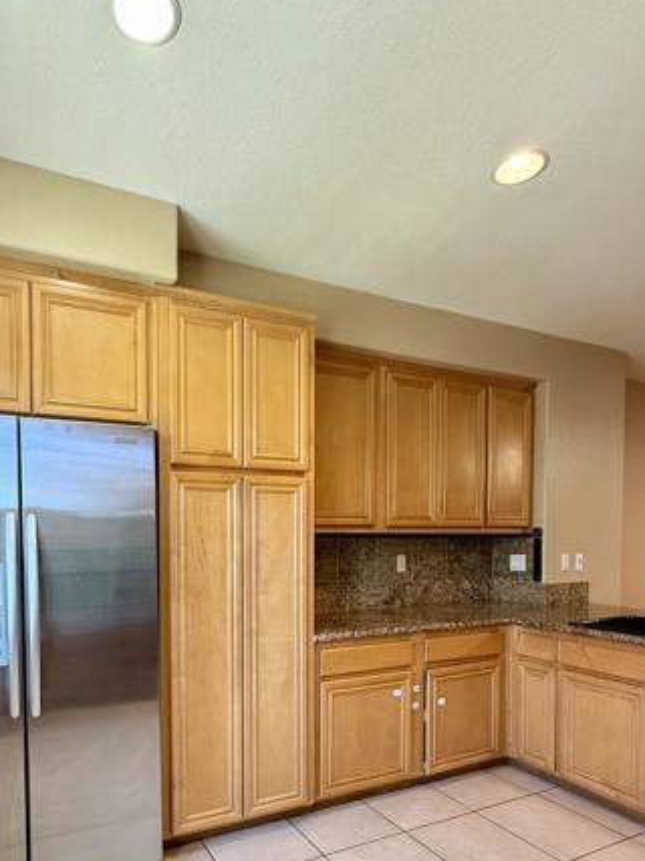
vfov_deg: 77.1
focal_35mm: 21
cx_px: 222
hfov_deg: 62.1
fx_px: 522
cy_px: 555
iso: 200
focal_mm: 2.22
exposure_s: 1/60
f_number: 2.2
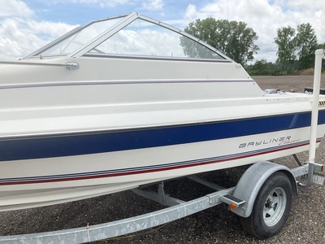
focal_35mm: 29
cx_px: 162
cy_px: 122
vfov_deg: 48.2
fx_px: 272
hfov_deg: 61.7
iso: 25
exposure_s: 1/2320
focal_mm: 3
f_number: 1.8
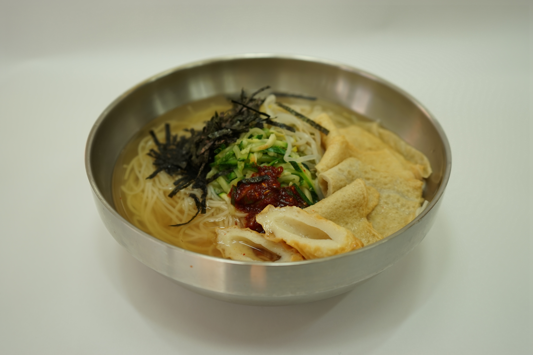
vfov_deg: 41.1
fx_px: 474
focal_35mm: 32
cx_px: 266
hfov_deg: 58.7
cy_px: 178
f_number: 4
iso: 100
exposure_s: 1/50
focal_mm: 32
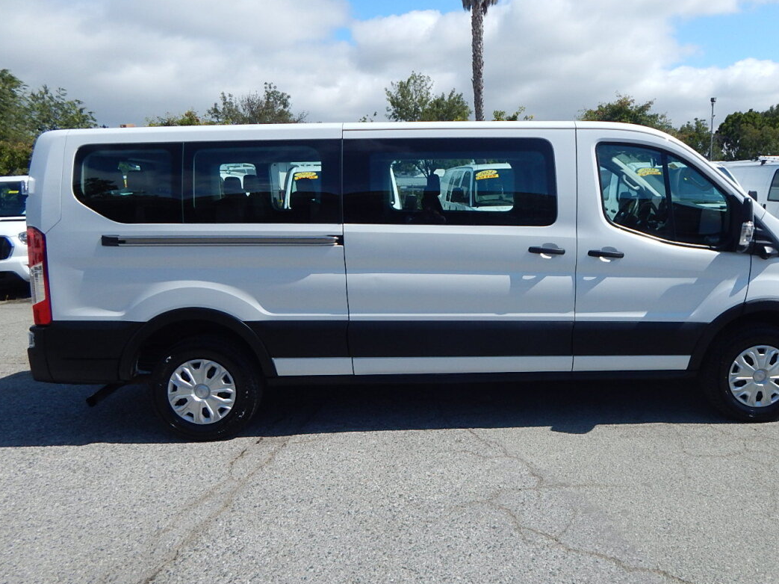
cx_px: 456
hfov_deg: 64.9
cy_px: 288
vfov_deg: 51.3
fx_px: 608
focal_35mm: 27
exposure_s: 1/800
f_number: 6
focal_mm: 4
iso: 125
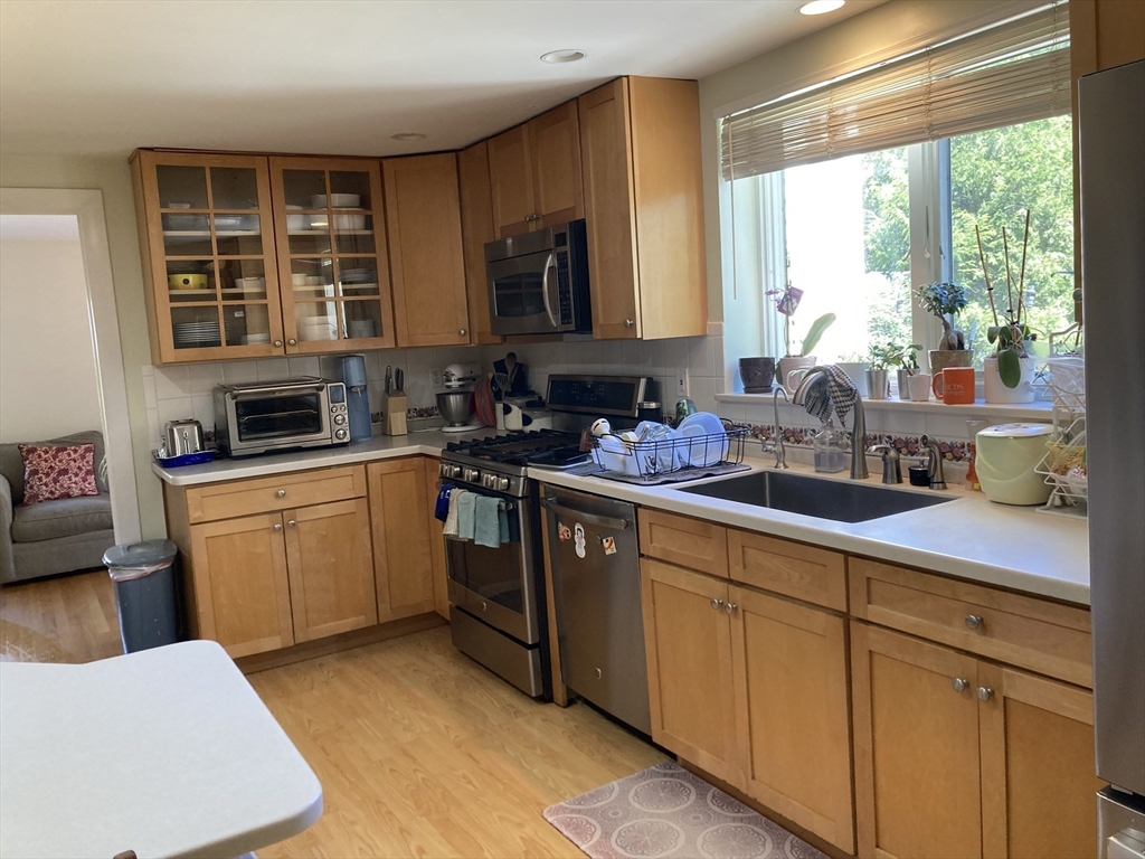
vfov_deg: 49.7
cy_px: 430
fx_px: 926
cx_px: 572
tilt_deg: -5.2
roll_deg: +3.7
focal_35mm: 28
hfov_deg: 63.4
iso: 100
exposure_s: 1/60
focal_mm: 3.99
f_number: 1.8
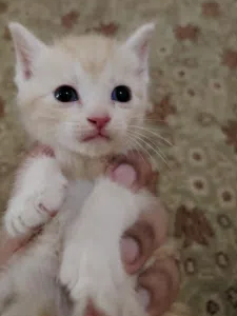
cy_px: 113
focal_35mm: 32
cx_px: 91
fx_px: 292
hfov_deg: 43.8
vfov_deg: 55.9
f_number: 1.75
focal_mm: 5.25
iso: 5128
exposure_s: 1/100
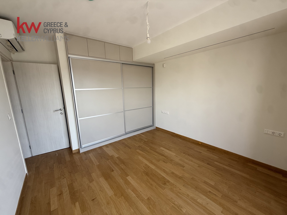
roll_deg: +1.4
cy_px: 108
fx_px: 116
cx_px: 144
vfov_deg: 85.7
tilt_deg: -8.9
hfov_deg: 102.1
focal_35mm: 14
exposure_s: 1/99
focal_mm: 2.22
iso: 64
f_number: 2.2
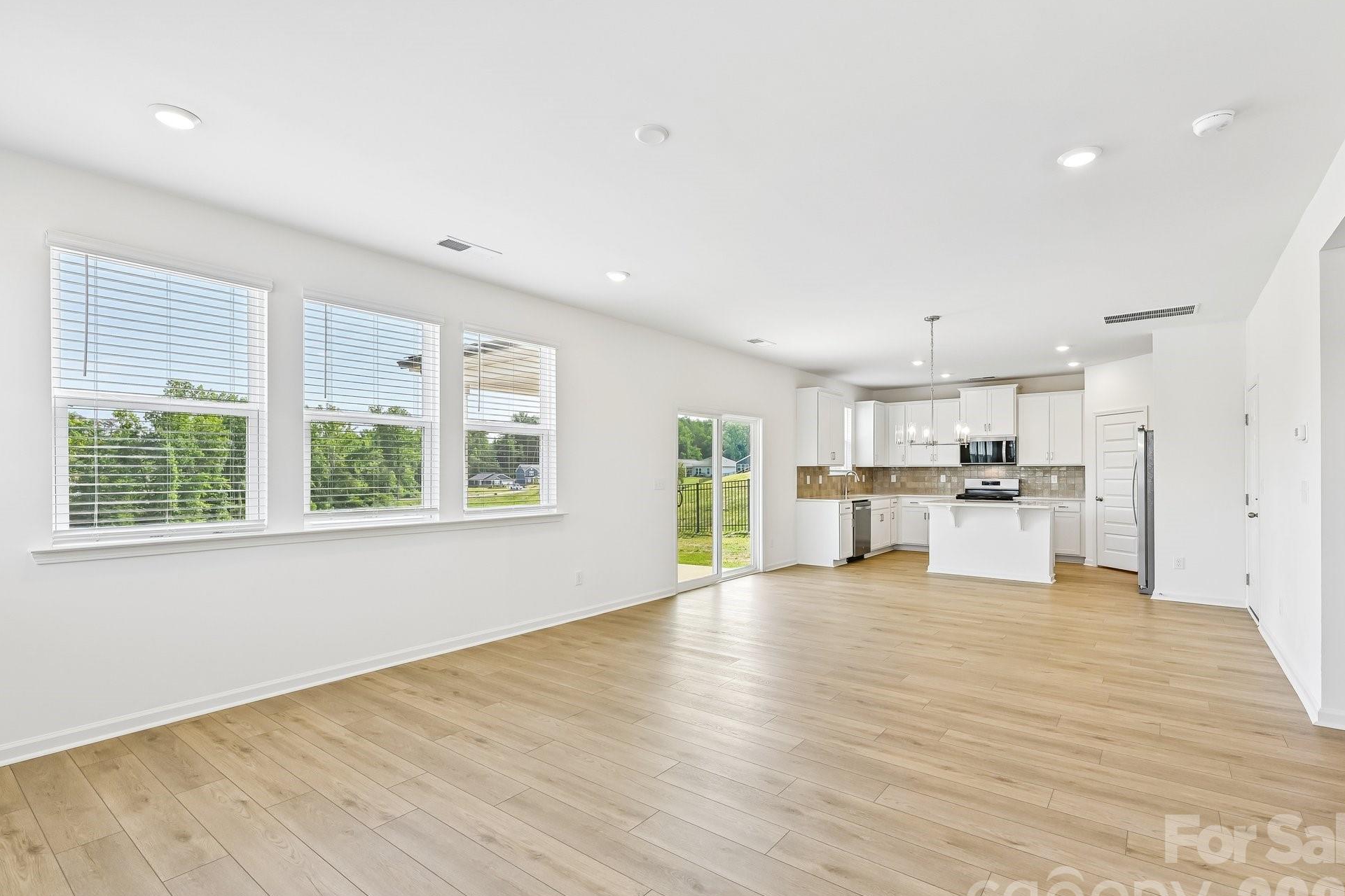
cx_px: 671
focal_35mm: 17
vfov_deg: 71.9
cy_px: 474
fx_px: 618
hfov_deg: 94.9
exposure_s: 1/40
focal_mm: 15.5
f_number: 8
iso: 100
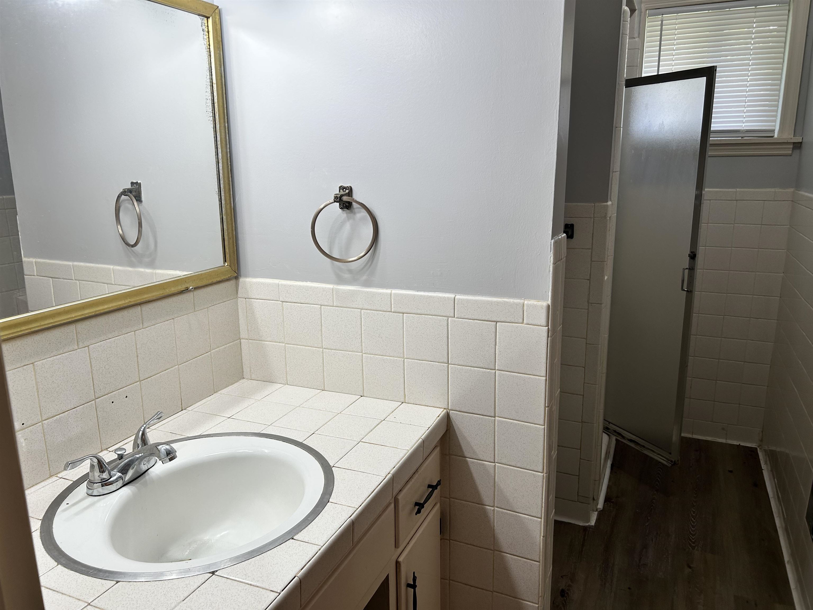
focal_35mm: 26
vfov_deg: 53.1
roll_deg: +0.7
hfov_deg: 67.3
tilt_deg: -11.6
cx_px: 406
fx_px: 611
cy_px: 305
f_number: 1.5
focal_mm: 5.7
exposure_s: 1/120
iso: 40
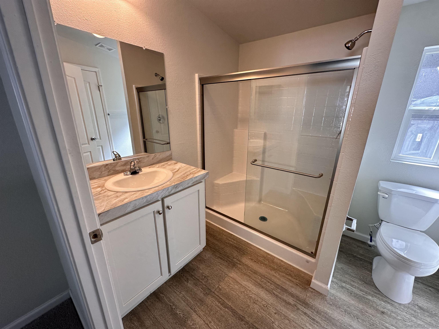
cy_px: 164
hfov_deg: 102.1
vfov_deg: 85.7
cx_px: 220
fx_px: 178
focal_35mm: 14
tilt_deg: -17.3
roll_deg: -0.9
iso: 125
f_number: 2.2
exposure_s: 1/120
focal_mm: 2.22
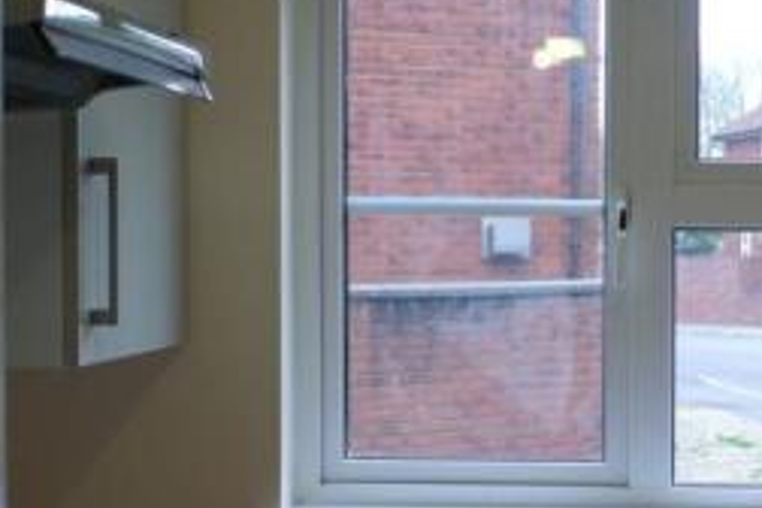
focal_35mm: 78
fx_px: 1651
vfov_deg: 17.5
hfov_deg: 25.6
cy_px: 299
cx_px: 602
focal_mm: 20
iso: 100
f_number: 2.8
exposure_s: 1/40
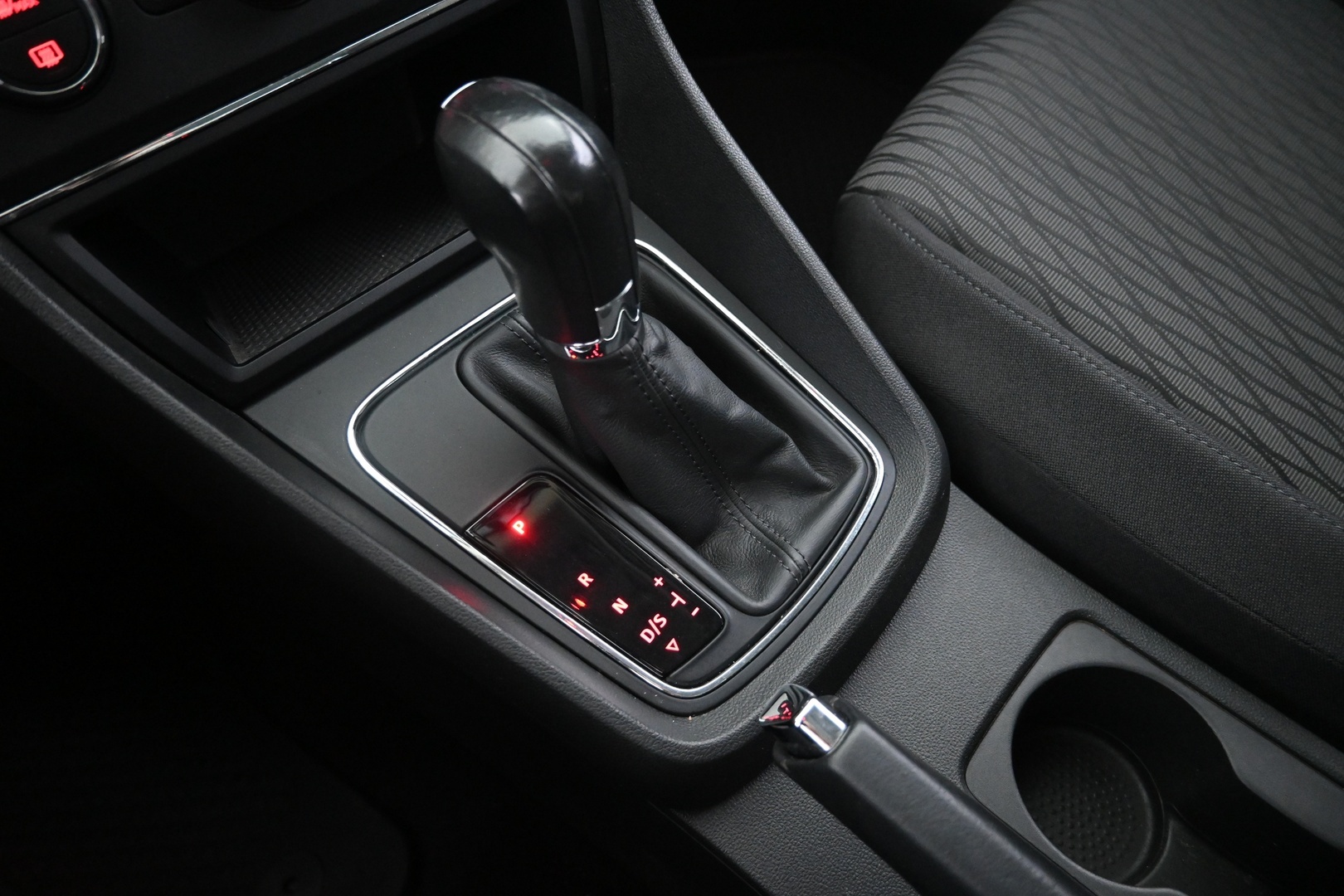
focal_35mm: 24
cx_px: 672
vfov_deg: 53.1
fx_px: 896
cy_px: 448
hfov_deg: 73.7
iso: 4500
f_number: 3.5
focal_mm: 16
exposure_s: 1/25
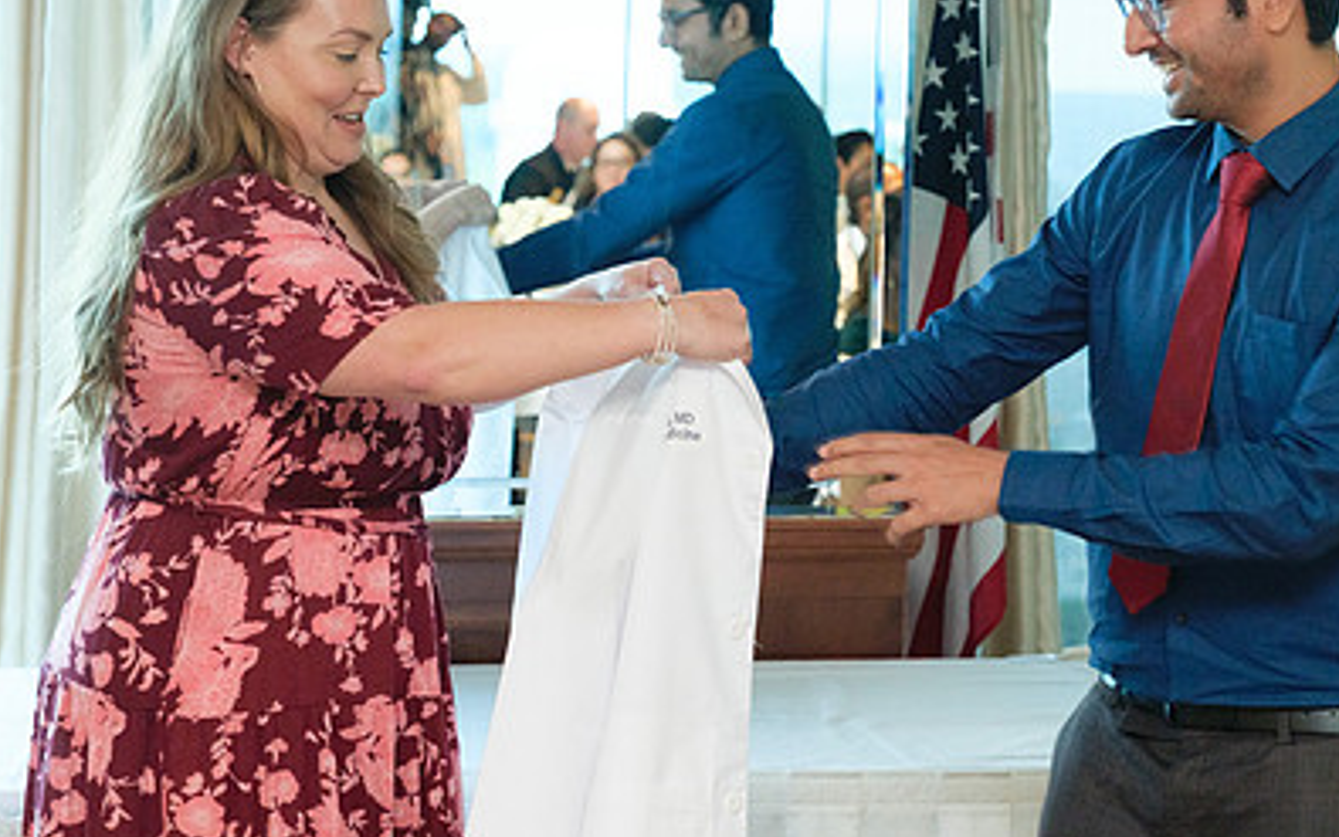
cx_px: 770
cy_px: 402
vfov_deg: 14.4
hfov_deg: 22.8
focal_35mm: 91
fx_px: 3321
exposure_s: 1/125
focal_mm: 36.5
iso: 640
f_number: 2.8
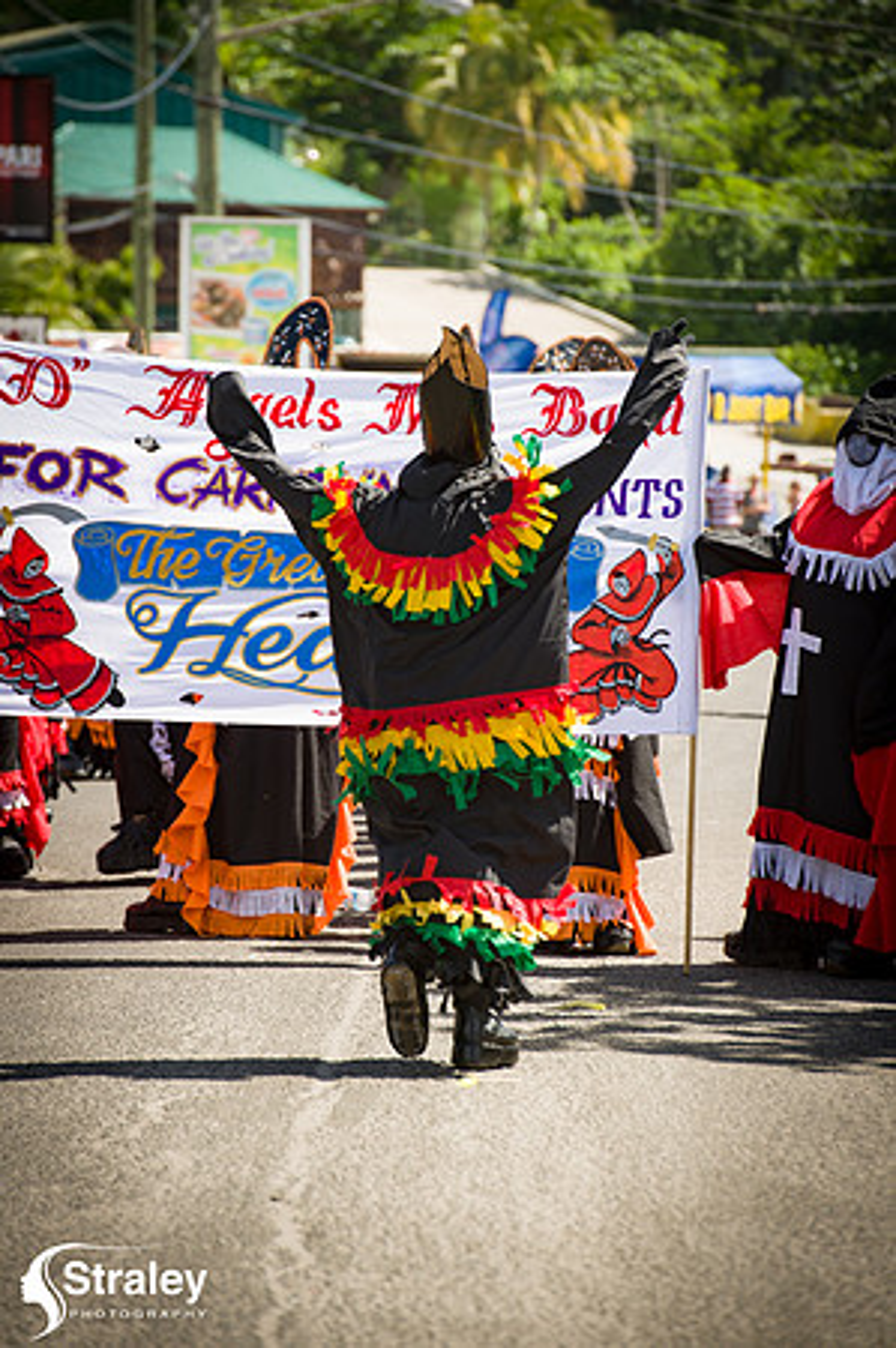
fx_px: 7483
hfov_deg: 6.9
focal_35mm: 200
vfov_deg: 10.3
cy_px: 674
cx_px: 448
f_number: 7.1
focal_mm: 200
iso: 100
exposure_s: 1/160
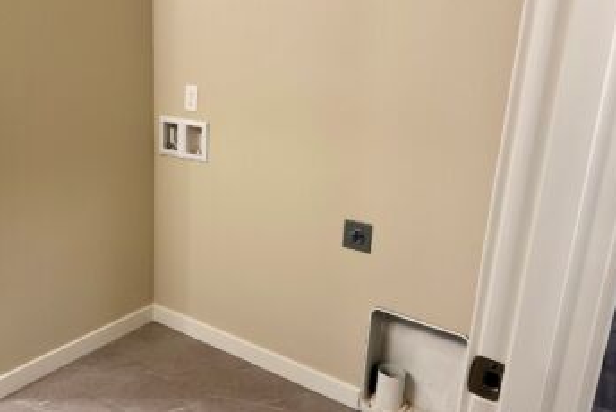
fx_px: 497
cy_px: 193
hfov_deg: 63.4
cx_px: 269
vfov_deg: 45.0
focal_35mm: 29
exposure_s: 1/60
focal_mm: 6.76
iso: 160
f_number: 1.78
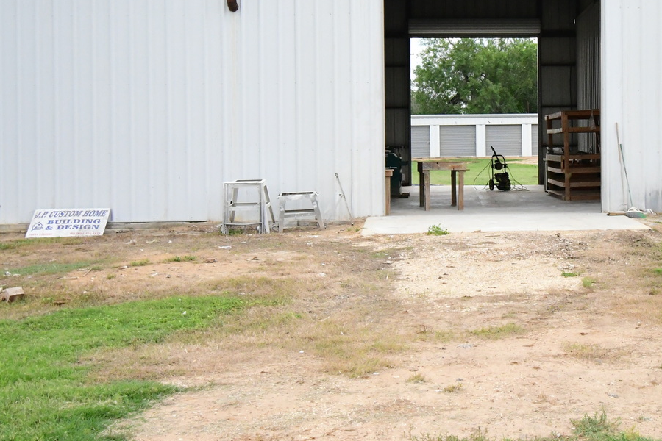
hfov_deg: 36.1
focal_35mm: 54
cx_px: 489
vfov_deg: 24.9
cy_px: 146
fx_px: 993
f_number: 5.6
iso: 4000
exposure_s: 1/8000
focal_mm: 20
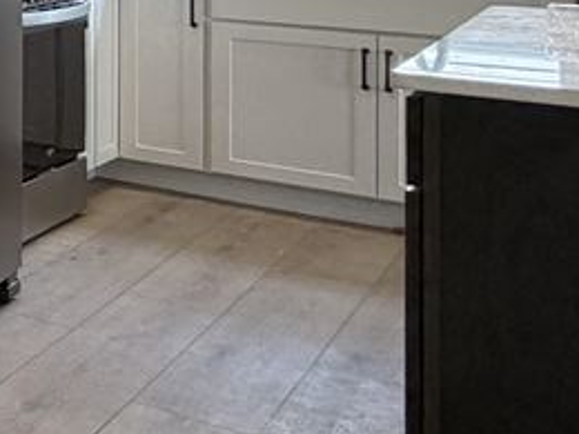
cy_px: -130
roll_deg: +0.3
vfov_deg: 19.6
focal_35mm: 69
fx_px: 1154
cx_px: -733
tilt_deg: -0.2
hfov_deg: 16.2
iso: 200
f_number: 2.2
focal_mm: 2.22
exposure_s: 1/120
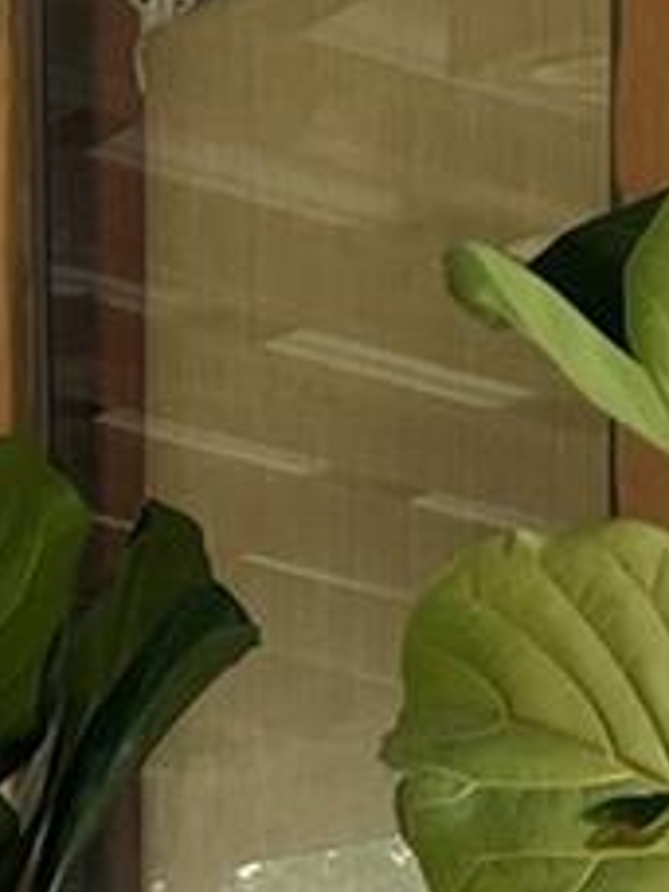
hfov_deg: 7.5
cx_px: -736
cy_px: 1862
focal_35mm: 189
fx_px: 4870
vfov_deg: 9.7
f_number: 1.8
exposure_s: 1/302
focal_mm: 3.99
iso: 20
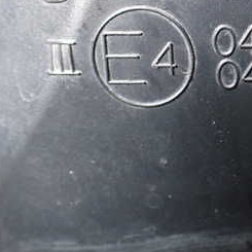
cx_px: 252
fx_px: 535
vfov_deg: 26.3
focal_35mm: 65
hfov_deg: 25.2
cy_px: 78
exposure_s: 1/30
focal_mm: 5.4
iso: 1000
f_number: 2.3
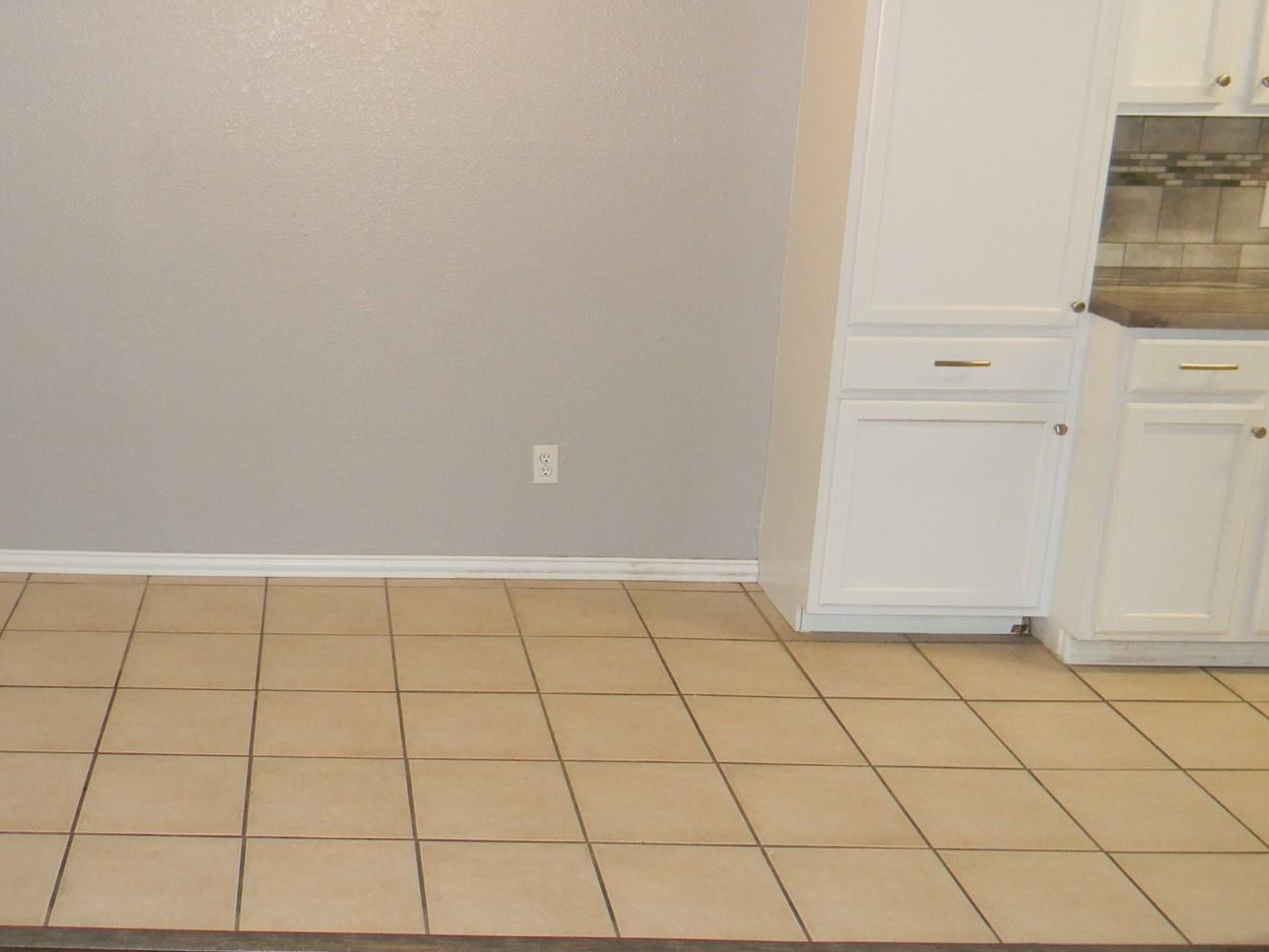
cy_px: 386
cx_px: 324
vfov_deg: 34.3
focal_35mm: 42
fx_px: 1540
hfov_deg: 43.4
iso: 200
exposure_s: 1/29
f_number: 3.5
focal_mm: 5
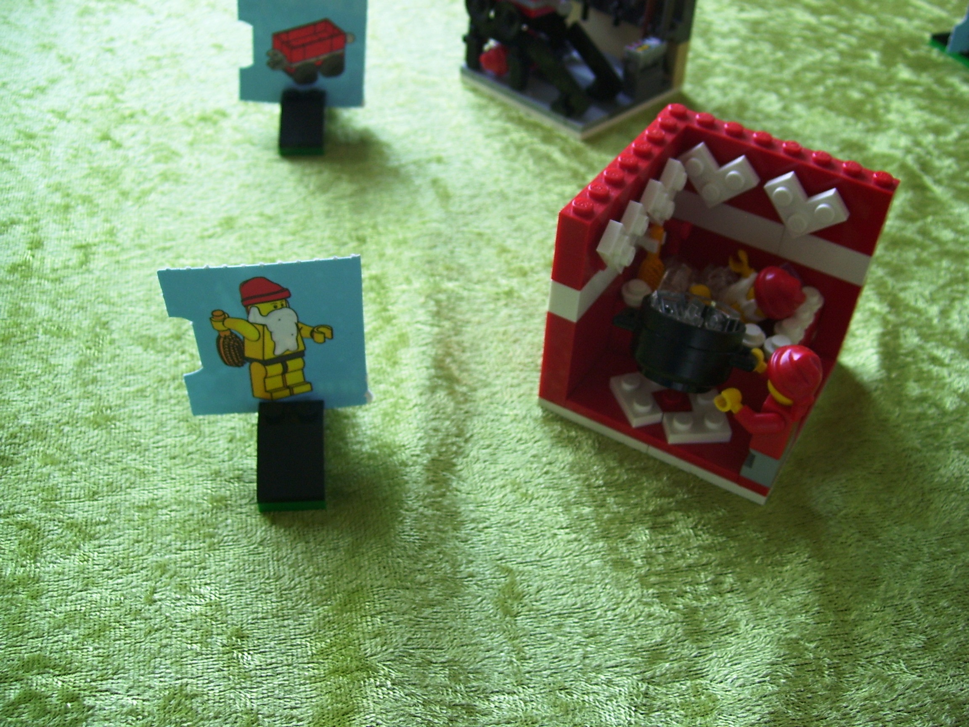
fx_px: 1008
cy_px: 364
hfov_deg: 51.4
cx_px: 484
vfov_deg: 39.7
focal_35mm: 36
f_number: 2.7
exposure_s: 1/45
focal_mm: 6
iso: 80
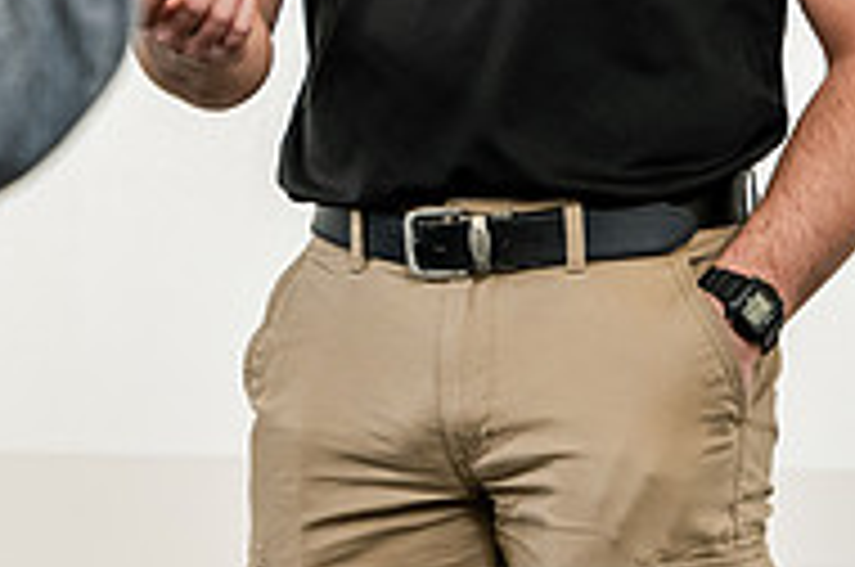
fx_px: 10883
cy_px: -173
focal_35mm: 459
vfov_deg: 3.0
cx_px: 166
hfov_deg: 4.5
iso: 1000
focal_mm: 150
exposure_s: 1/200
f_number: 3.5
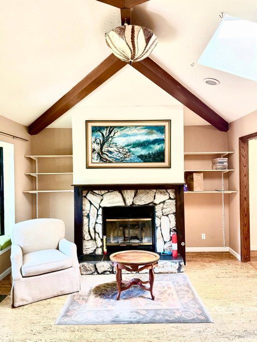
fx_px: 237
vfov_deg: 71.6
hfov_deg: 56.8
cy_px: 171
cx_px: 128
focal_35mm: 24
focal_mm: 6.76
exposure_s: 1/62
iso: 200
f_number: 1.78
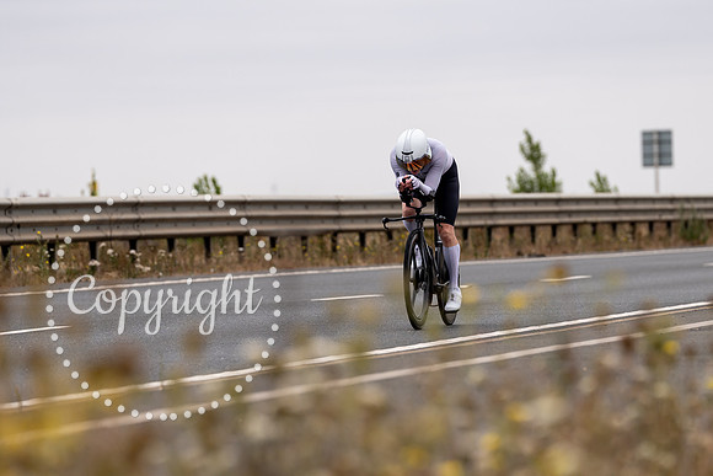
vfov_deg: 5.4
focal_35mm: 254
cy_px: 252
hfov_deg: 8.1
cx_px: 446
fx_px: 5024
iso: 100
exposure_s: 1/800
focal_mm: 191
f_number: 3.5
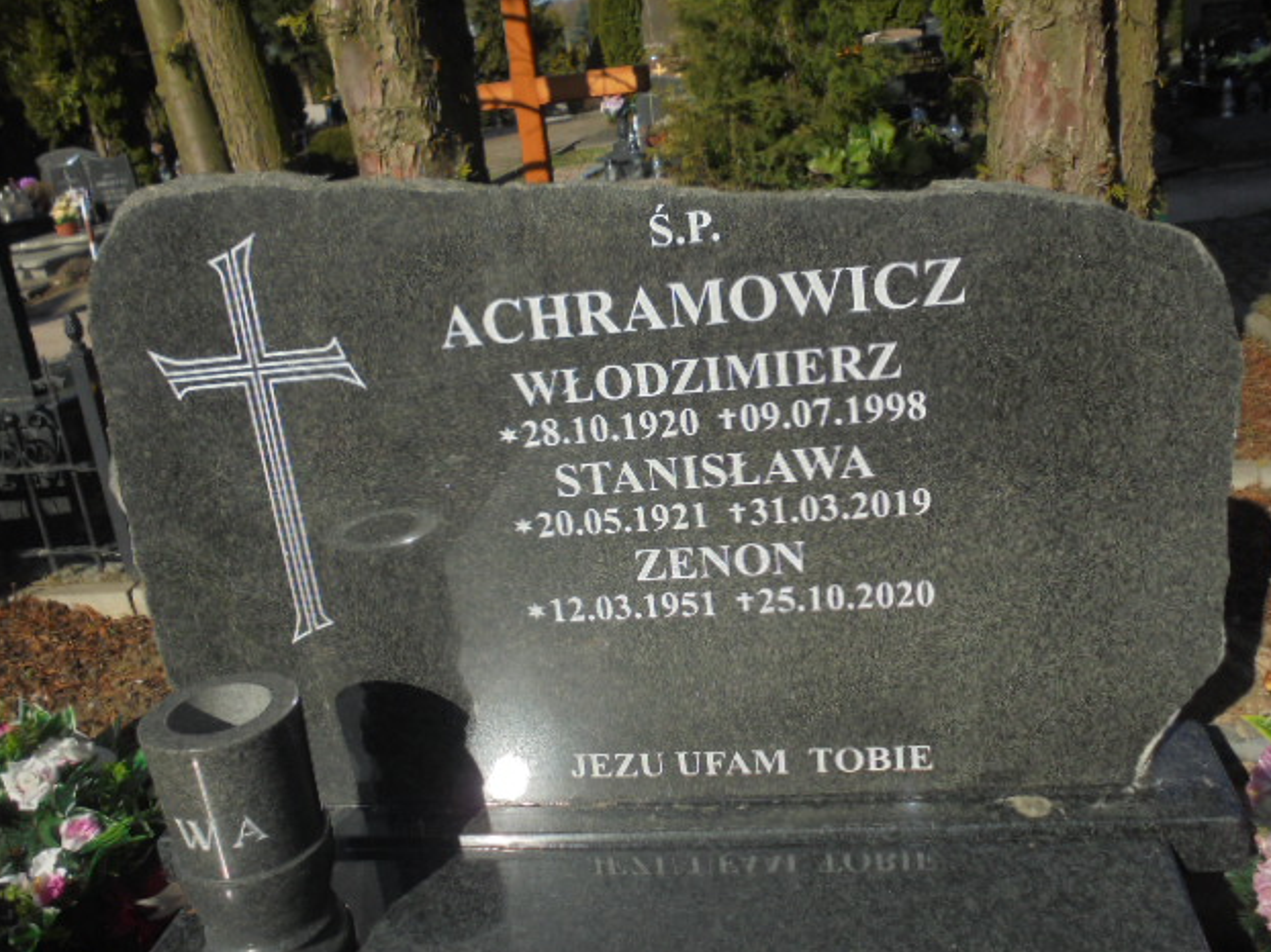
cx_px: 638
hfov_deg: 52.6
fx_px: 1285
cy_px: 484
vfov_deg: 40.7
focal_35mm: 35
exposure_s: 1/1000
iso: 100
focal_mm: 6.1
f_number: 4
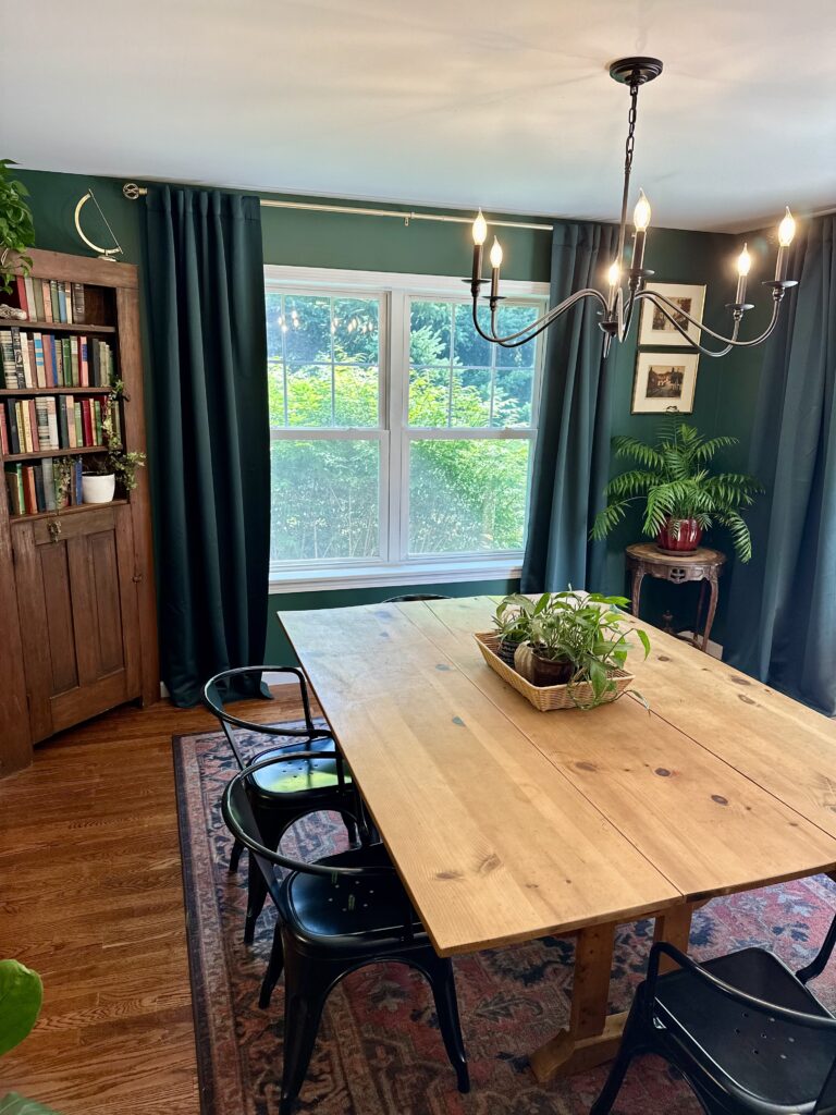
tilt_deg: -13.1
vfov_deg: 71.6
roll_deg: -2.2
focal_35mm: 24
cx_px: 418
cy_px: 558
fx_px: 773
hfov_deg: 56.8
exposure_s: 1/120
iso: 100
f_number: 1.78
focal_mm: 6.86
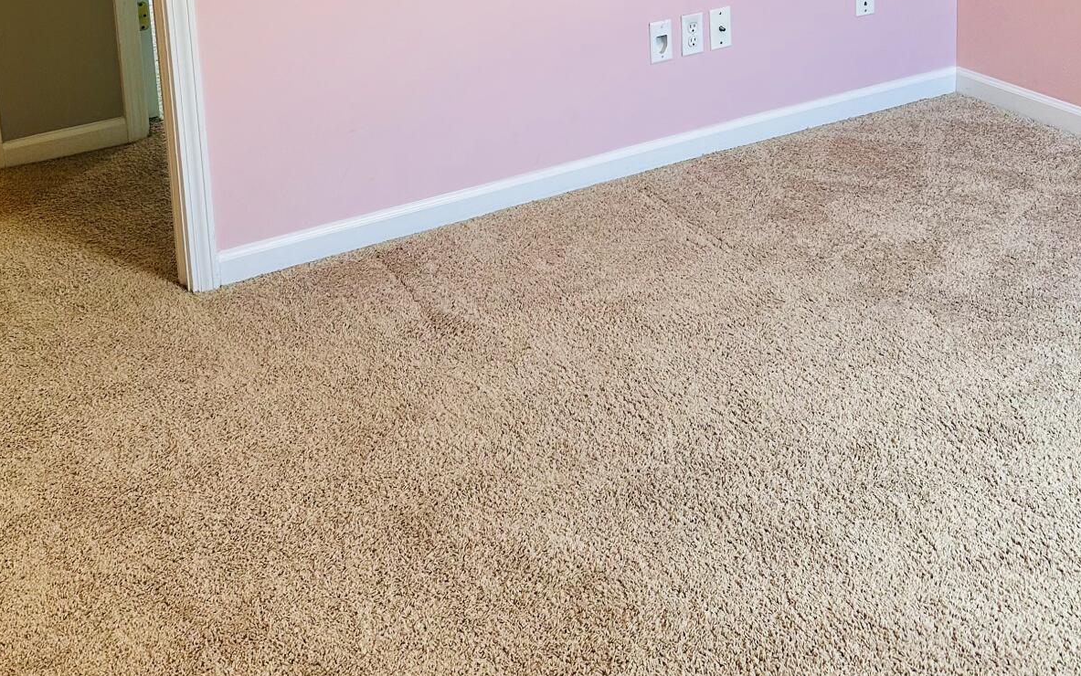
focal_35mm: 43
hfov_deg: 46.2
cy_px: -80
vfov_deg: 27.2
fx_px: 1267
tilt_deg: -9.9
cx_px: 520
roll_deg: +2.1
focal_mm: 6.86
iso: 160
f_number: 1.78
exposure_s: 1/120
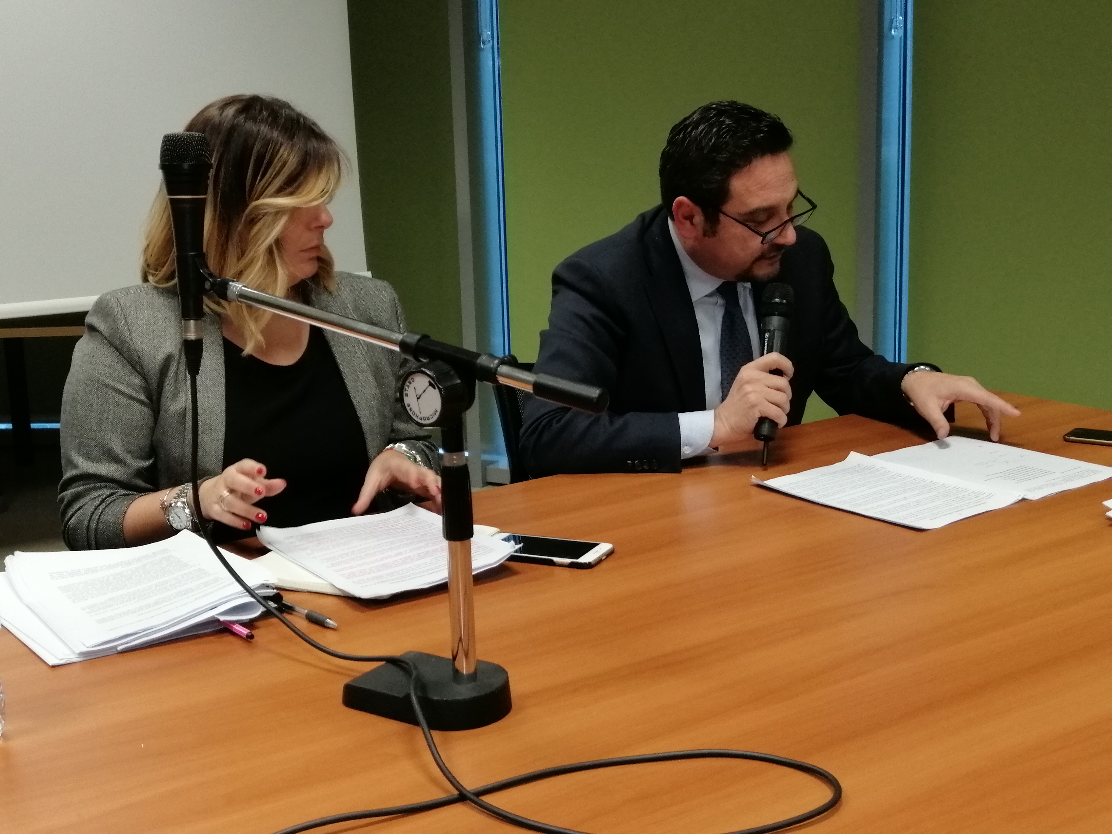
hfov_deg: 39.7
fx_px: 1542
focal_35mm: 48
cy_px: 417
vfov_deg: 30.3
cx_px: 556
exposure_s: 1/50
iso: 200
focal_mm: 3.95
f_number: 1.8
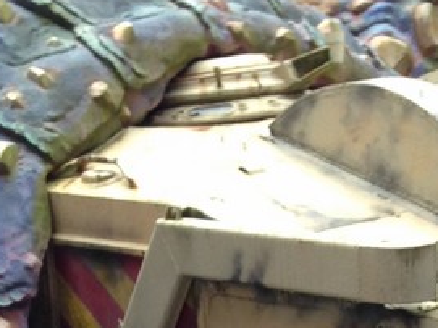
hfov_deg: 13.3
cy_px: 785
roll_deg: +3.0
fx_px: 1884
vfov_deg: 9.0
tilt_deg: -4.3
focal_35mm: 149
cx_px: 254
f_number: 2.4
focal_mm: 4.12
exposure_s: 1/202
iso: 50
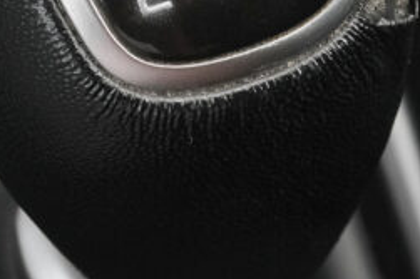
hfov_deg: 13.5
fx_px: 1760
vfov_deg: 9.0
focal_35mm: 151
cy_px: -58
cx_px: 74
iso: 2000
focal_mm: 24.9
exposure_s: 1/180
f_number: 9
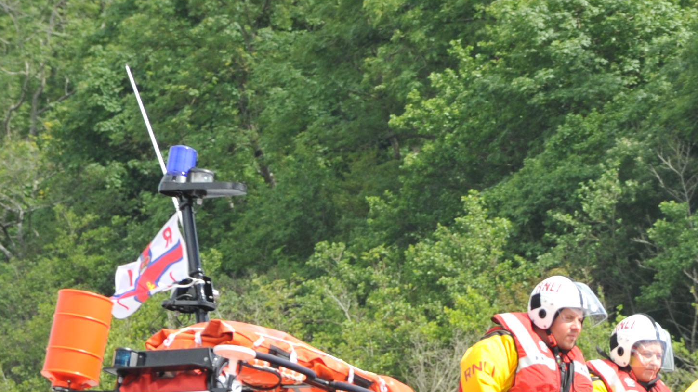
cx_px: 782
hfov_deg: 3.5
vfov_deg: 2.0
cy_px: 552
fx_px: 11382
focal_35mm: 615
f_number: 11
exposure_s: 1/800
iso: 800
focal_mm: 200
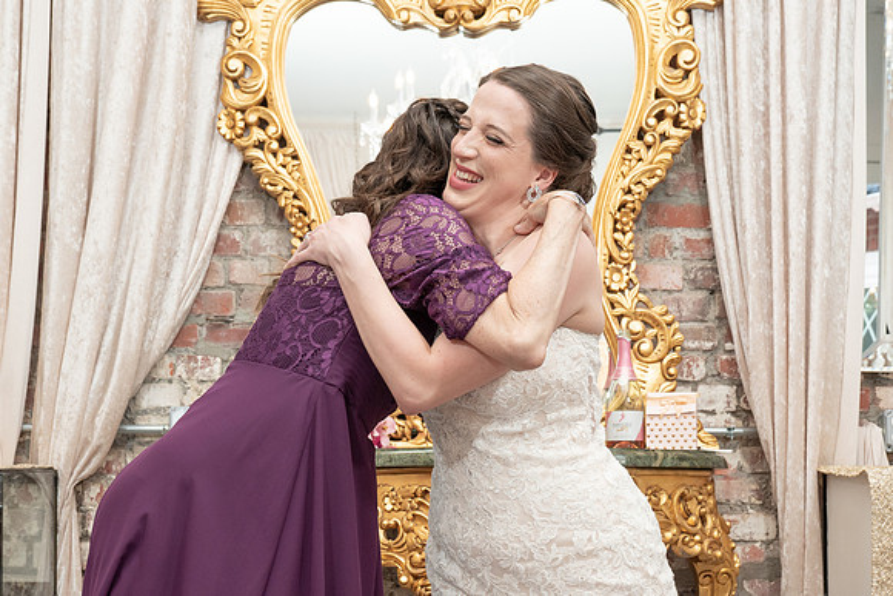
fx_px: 1361
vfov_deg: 24.4
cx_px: 412
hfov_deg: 36.3
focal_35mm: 55
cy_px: 451
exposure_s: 1/200
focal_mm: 36
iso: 1000
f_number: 5.6
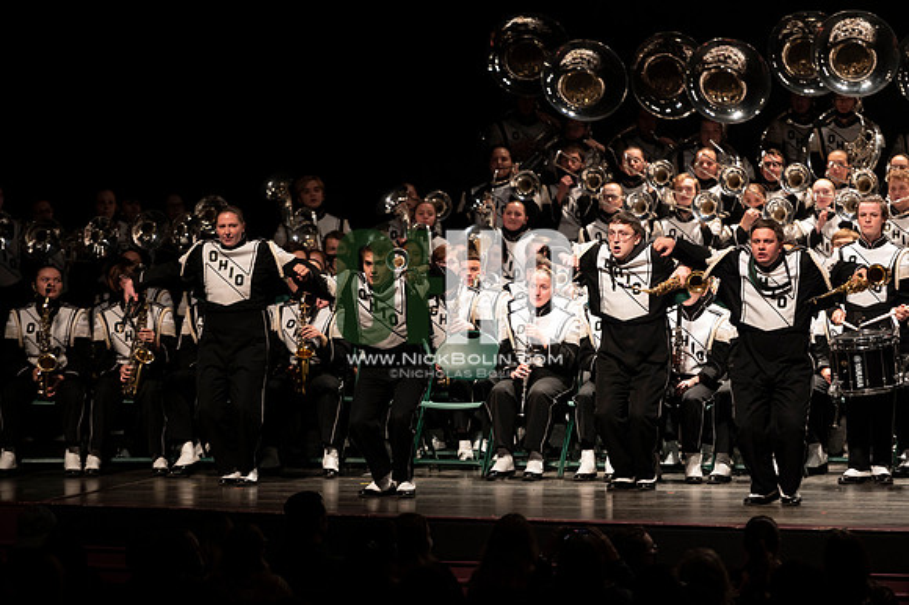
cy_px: 302
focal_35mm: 195
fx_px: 4921
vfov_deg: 7.0
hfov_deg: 10.6
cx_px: 454
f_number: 2.8
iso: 2500
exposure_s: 1/500
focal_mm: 195
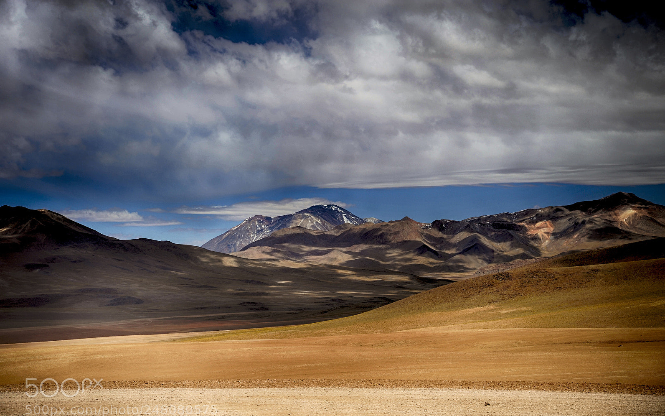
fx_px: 1577
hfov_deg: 23.8
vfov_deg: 15.0
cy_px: 220
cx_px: 333
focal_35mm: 87
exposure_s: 1/640
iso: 250
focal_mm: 85
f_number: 6.3
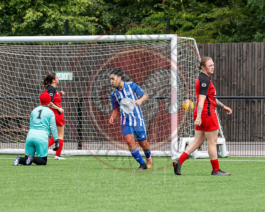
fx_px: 3034
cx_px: 103
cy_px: 154
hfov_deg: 5.0
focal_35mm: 387
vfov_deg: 4.0
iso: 200
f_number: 3
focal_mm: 135
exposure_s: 1/3200
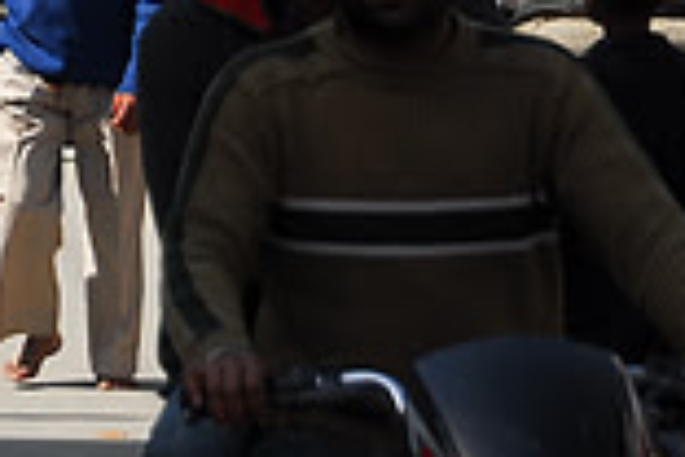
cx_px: -470
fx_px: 7420
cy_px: -281
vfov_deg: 3.5
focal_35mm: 390
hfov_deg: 5.2
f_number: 5.3
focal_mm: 70
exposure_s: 1/500
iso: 100
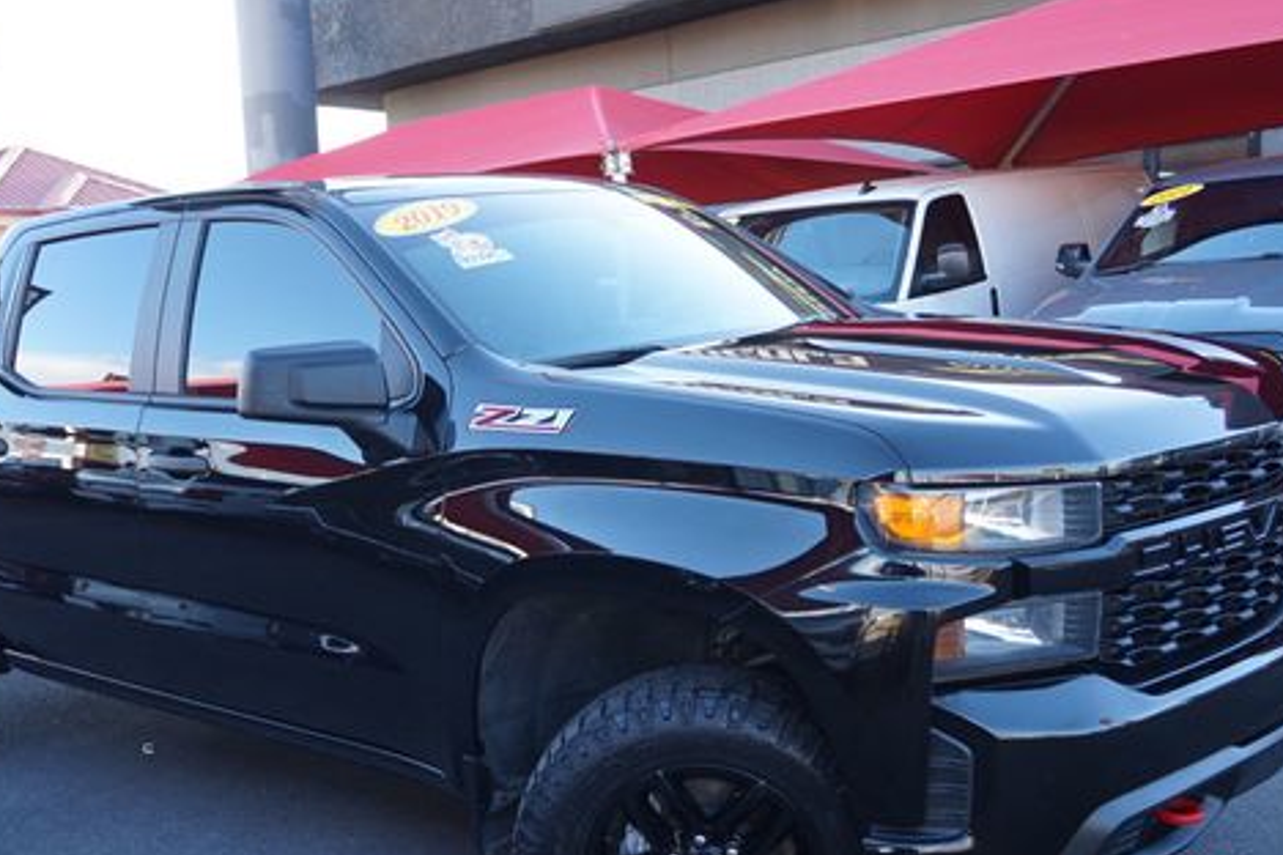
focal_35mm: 41
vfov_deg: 32.4
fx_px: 1461
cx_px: 529
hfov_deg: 47.2
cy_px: 562
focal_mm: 20
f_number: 4
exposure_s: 1/60
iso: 125
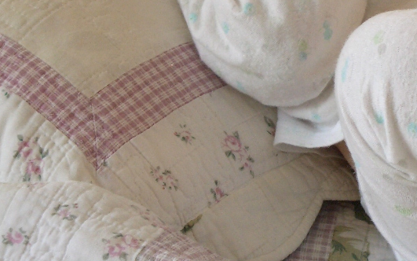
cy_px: 29
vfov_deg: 3.9
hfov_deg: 6.2
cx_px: 459
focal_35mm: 337
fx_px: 3830
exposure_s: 1/60
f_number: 4
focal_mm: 28.4
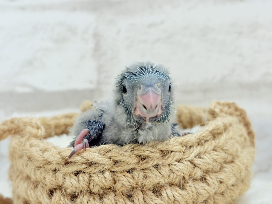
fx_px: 409
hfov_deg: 36.8
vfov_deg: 28.0
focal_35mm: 52
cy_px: 102
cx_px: 136
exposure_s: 1/100
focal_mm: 5.96
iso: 100
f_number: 1.6
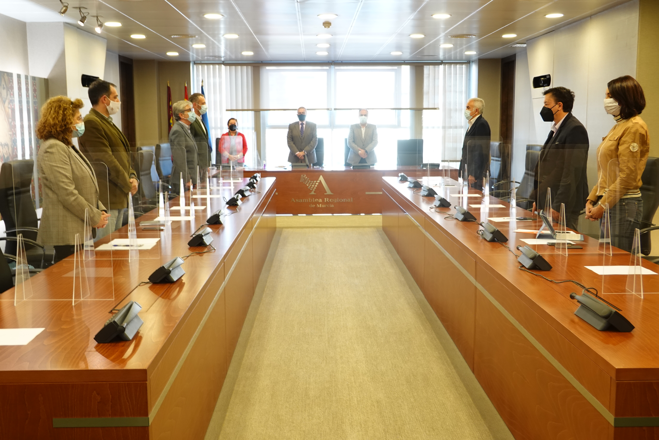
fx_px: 732
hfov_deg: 48.5
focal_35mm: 40
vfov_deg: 33.4
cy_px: 220
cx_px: 330
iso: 800
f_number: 4
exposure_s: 1/40
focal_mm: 14.99
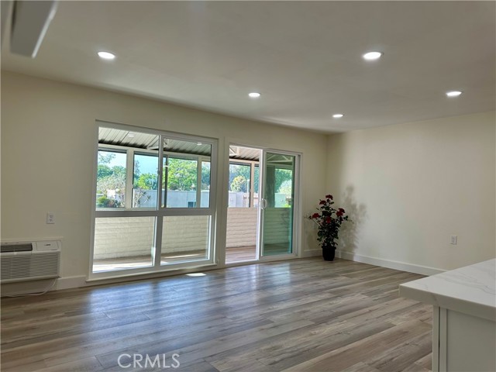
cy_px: 186
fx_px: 344
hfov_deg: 71.6
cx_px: 248
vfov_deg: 56.8
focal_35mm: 24
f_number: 1.78
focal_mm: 6.86
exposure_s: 1/159
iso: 80
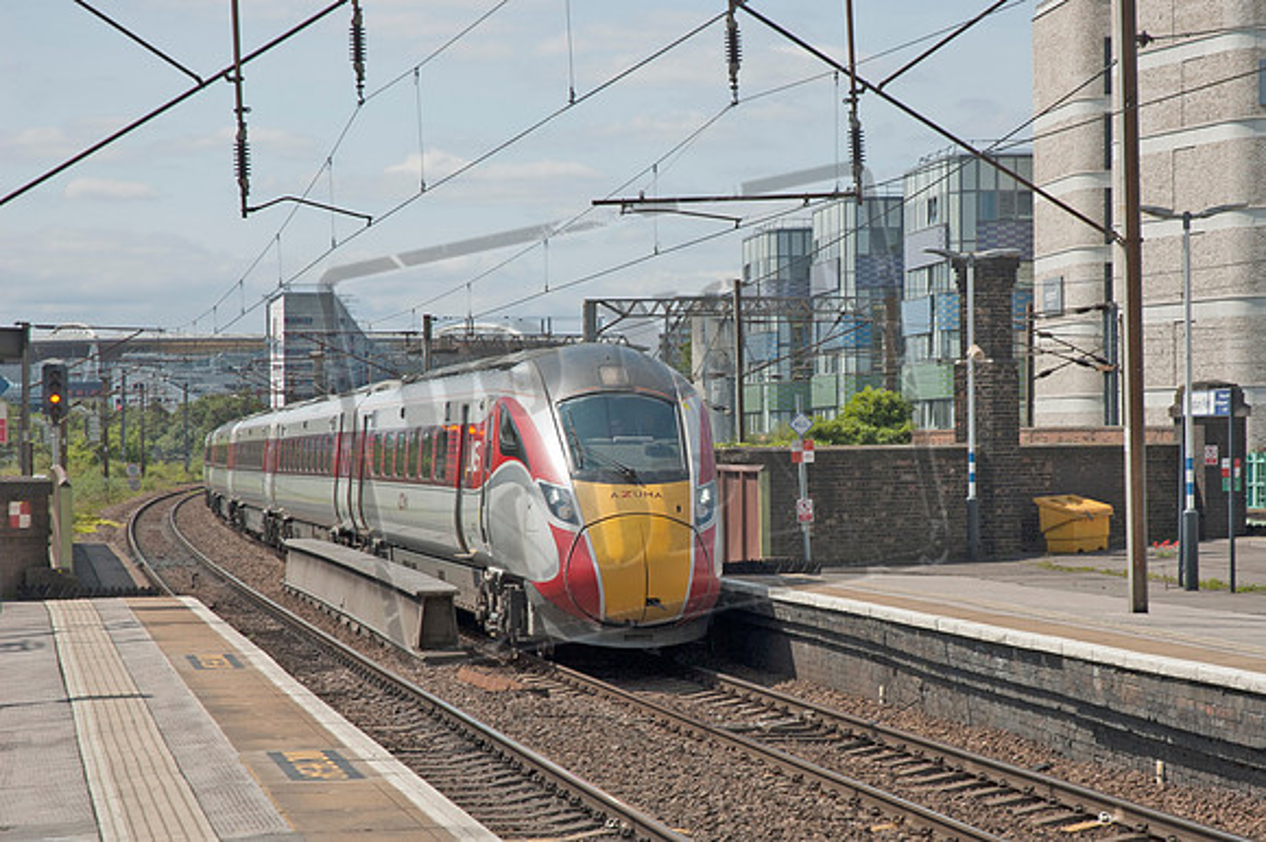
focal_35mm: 90
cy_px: 421
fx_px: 3163
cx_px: 633
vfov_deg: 15.2
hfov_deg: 22.6
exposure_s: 1/640
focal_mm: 60
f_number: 6.3
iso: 200
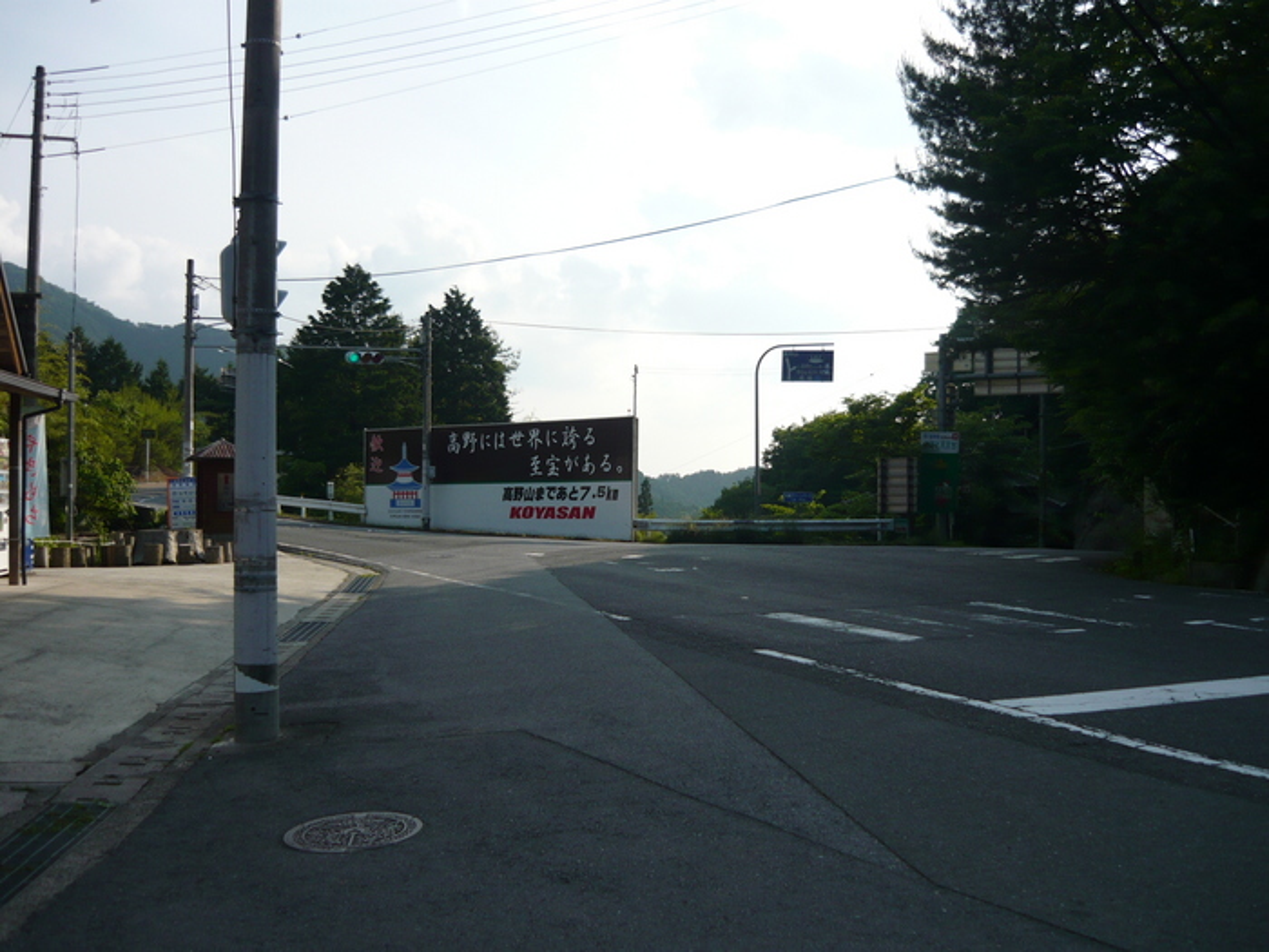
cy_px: 476
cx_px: 634
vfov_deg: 42.9
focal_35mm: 33
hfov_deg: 55.4
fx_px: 1210
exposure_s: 1/160
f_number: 8
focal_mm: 5.5
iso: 100
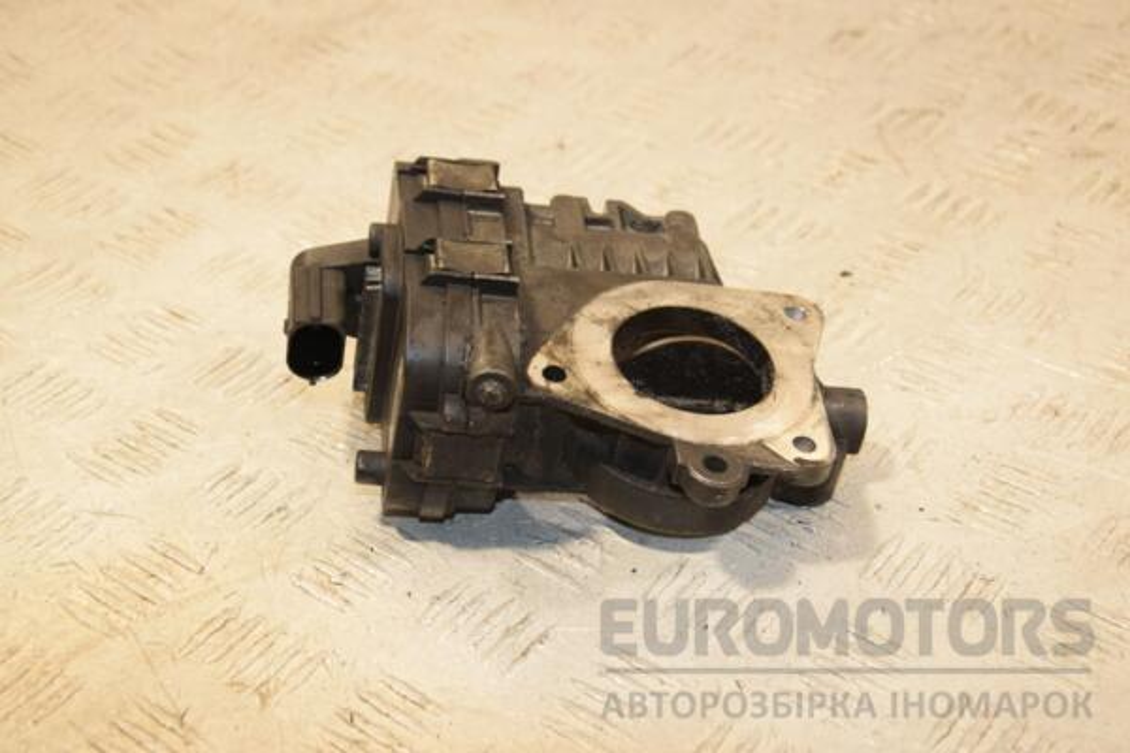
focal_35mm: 63
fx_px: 1977
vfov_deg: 21.6
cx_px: 565
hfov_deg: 31.9
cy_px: 376
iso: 800
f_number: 6.3
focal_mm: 42
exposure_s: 1/200
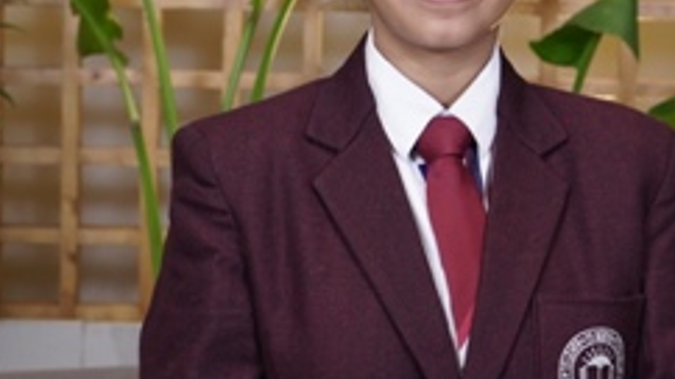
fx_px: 1807
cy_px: 60
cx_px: 455
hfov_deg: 21.1
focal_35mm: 101
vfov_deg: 11.9
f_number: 4
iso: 320
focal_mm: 35
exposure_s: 1/80
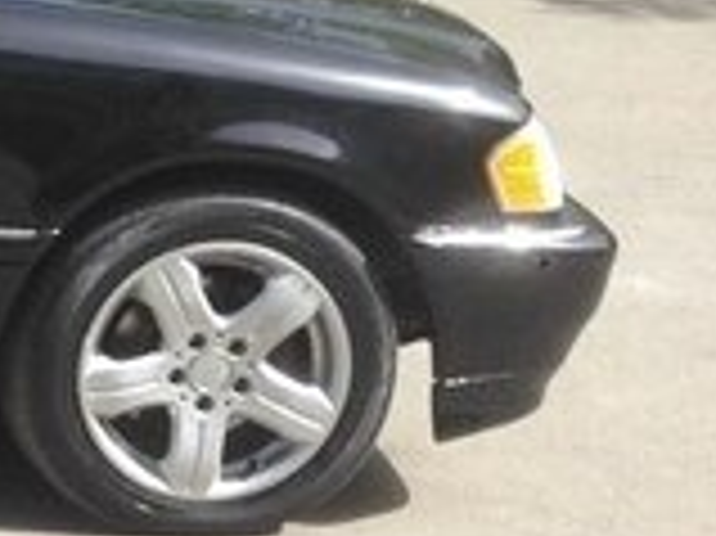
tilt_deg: -11.0
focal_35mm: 137
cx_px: -752
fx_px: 2832
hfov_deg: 12.5
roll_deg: +0.8
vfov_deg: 10.8
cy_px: 196
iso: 50
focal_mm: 4.12
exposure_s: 1/678
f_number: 2.4
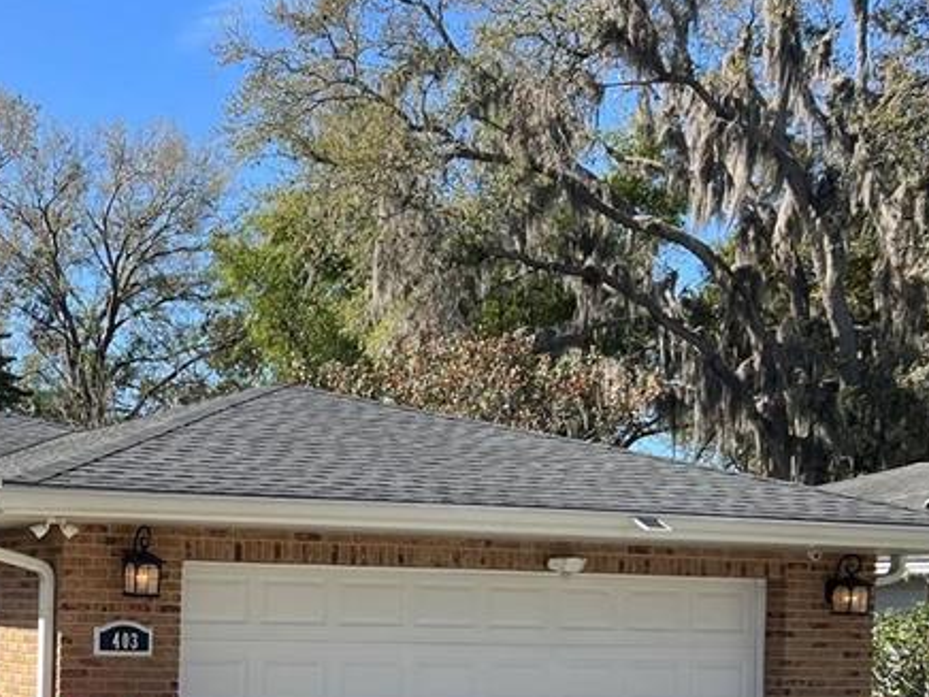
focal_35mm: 61
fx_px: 1637
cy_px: 627
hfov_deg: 29.6
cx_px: 4
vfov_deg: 23.4
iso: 50
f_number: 1.5
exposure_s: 1/2299
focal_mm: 5.7
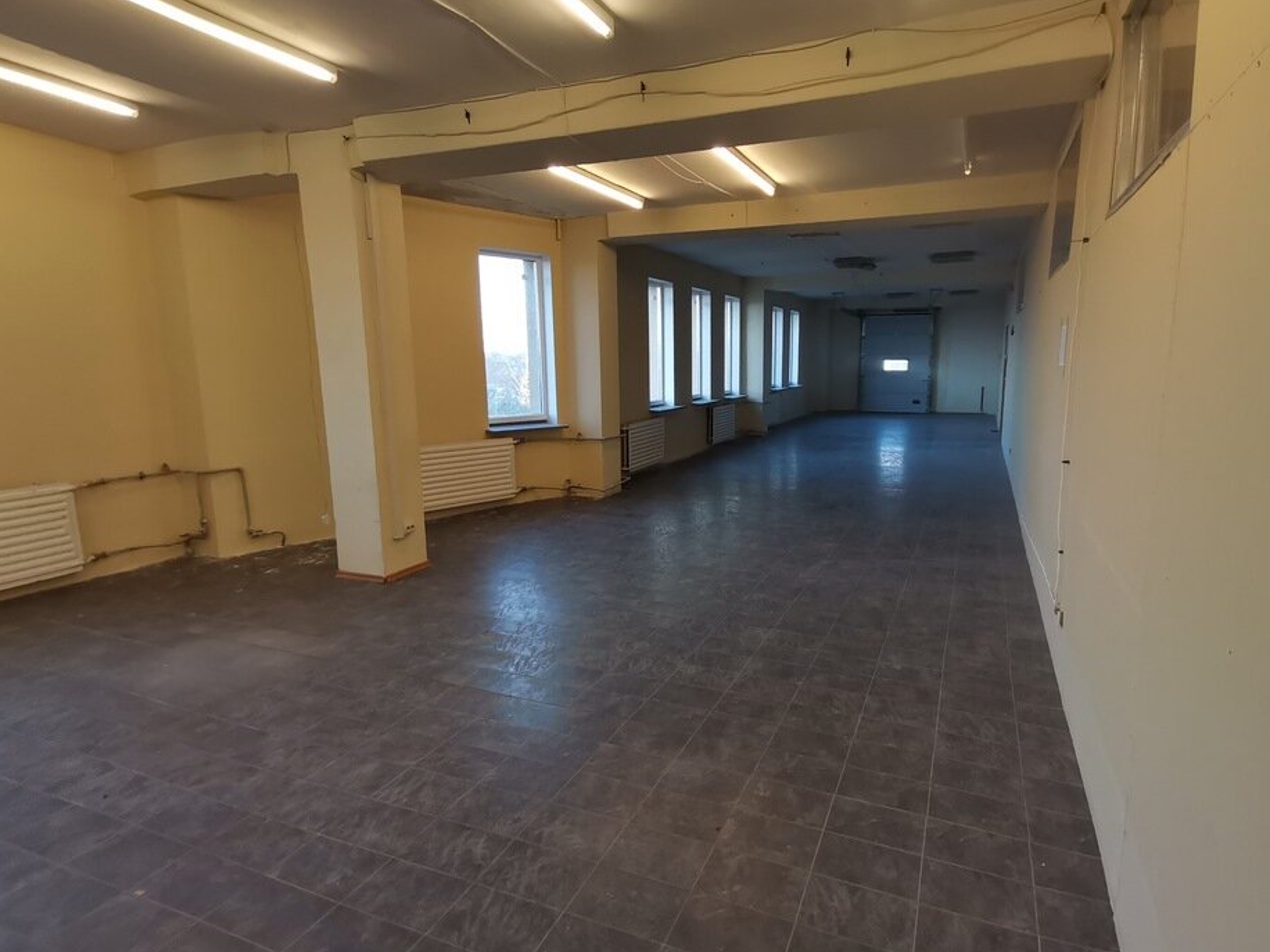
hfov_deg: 84.4
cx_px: 704
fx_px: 697
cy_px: 468
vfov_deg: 68.7
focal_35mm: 19
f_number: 2.4
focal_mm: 1.78
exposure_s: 1/50
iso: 80
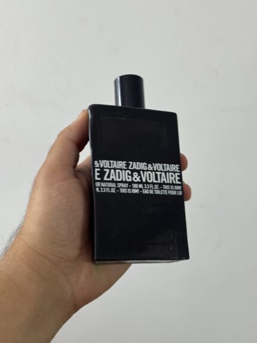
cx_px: 128
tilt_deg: -24.9
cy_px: 172
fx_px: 475
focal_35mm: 48
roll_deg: -4.3
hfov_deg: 30.3
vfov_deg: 39.6
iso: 80
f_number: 1.78
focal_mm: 6.76
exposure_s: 1/50
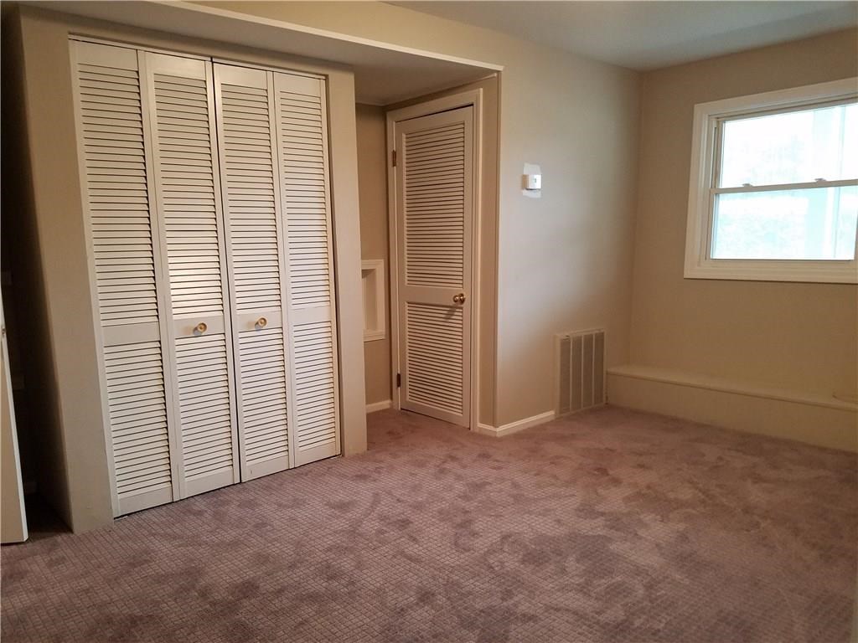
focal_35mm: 26
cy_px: 322
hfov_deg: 67.3
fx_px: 644
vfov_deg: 53.1
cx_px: 429
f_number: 1.7
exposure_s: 1/24
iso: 250
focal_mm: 4.2
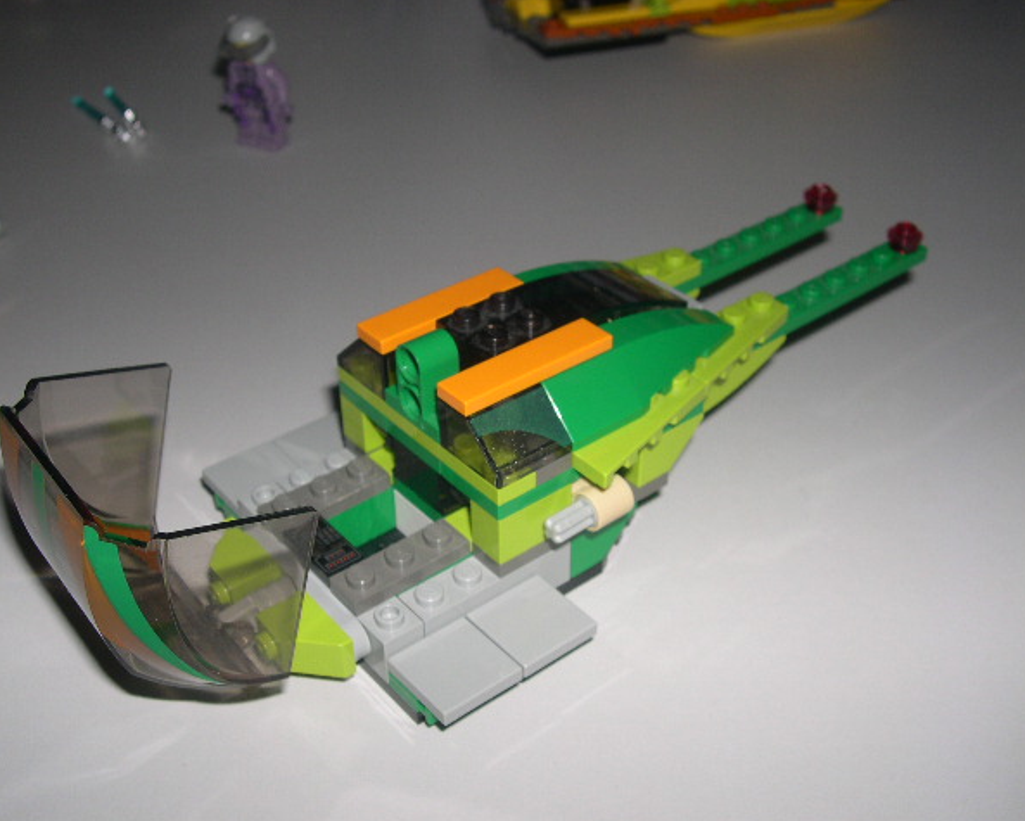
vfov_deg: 37.4
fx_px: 1214
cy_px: 411
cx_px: 496
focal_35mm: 40
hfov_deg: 45.8
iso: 100
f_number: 7.6
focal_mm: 8
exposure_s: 1/60
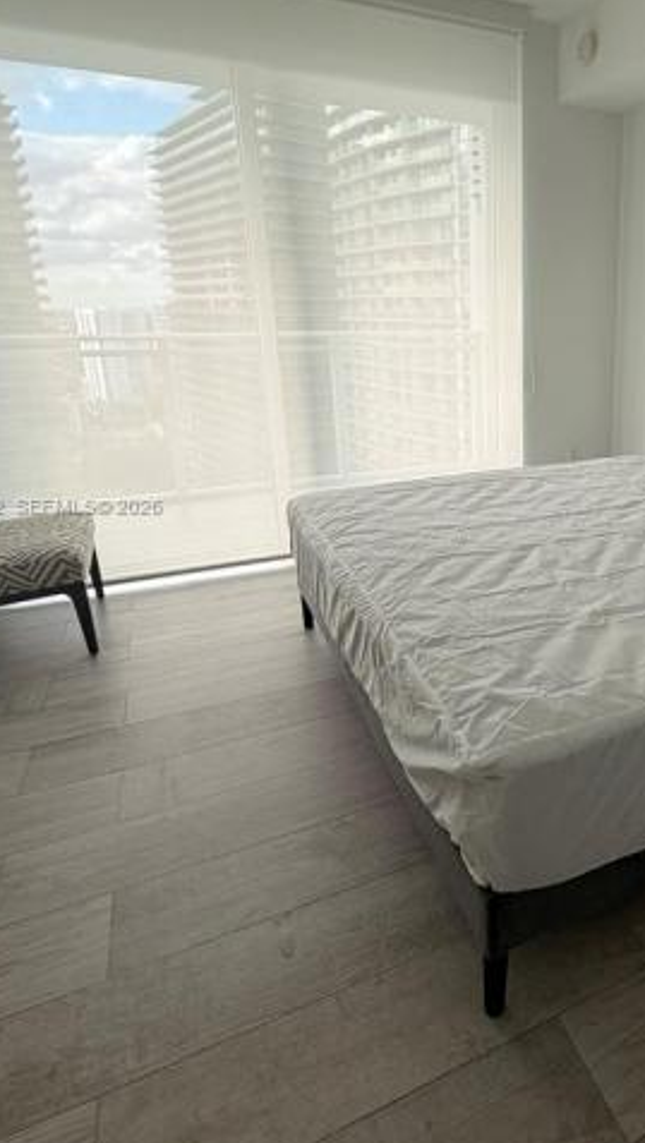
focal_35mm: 23
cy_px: 508
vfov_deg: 78.4
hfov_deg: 46.2
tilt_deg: -16.6
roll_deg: -1.1
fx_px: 698
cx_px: 542
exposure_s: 1/121
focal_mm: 2.22
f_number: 2.2
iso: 100
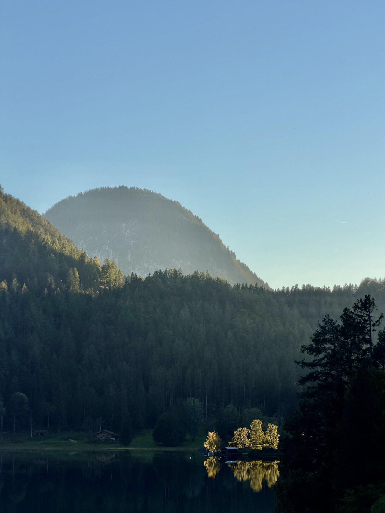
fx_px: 1498
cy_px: 258
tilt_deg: +5.1
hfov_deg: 14.6
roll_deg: +1.9
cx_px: 193
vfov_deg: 19.4
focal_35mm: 101
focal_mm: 16.89
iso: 32
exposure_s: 1/638
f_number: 2.8
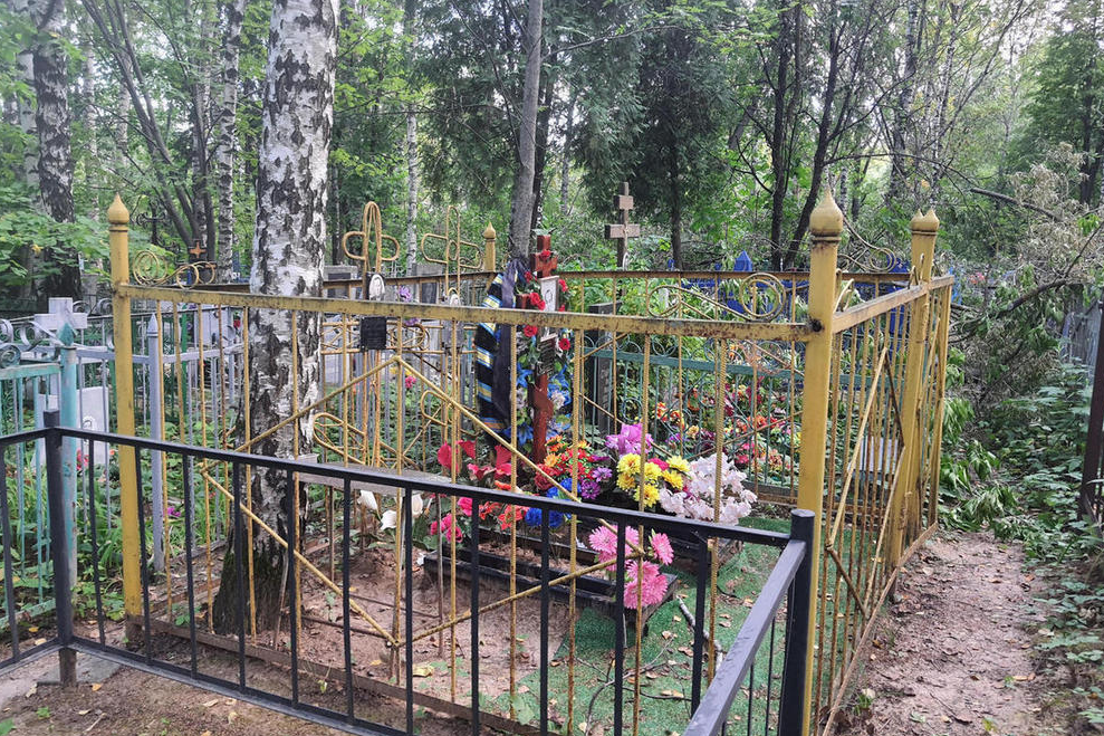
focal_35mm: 28
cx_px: 538
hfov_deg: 65.5
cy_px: 338
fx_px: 858
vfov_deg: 46.3
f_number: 1.7
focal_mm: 4.32
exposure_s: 1/100
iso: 100
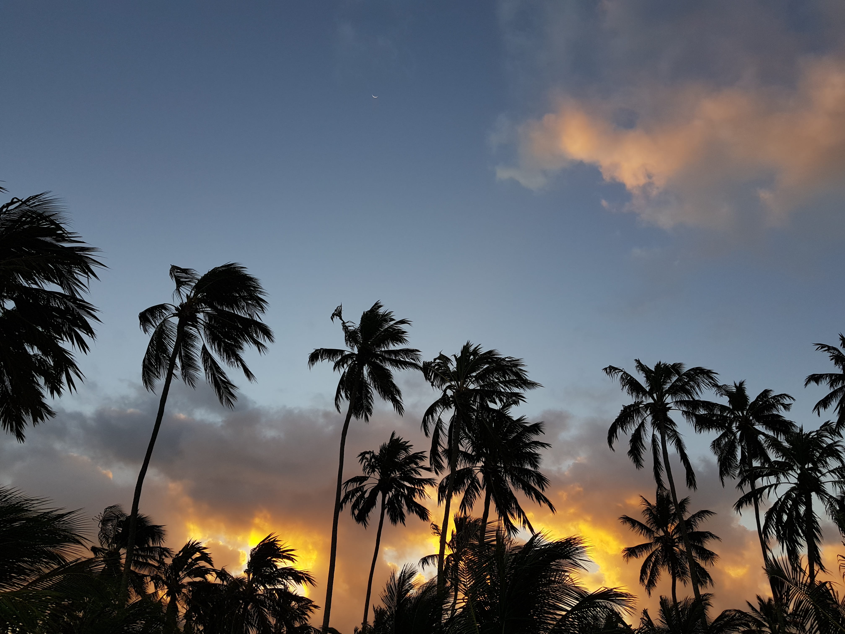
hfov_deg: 67.3
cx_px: 422
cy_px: 317
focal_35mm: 26
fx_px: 635
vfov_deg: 53.1
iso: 40
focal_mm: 4.2
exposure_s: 1/530
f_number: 1.7
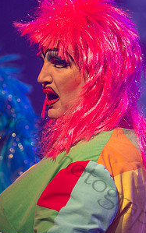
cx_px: 43
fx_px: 2011
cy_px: 142
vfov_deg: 6.6
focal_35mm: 316
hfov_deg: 4.2
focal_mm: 160
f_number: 2.8
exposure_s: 1/250
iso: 1000
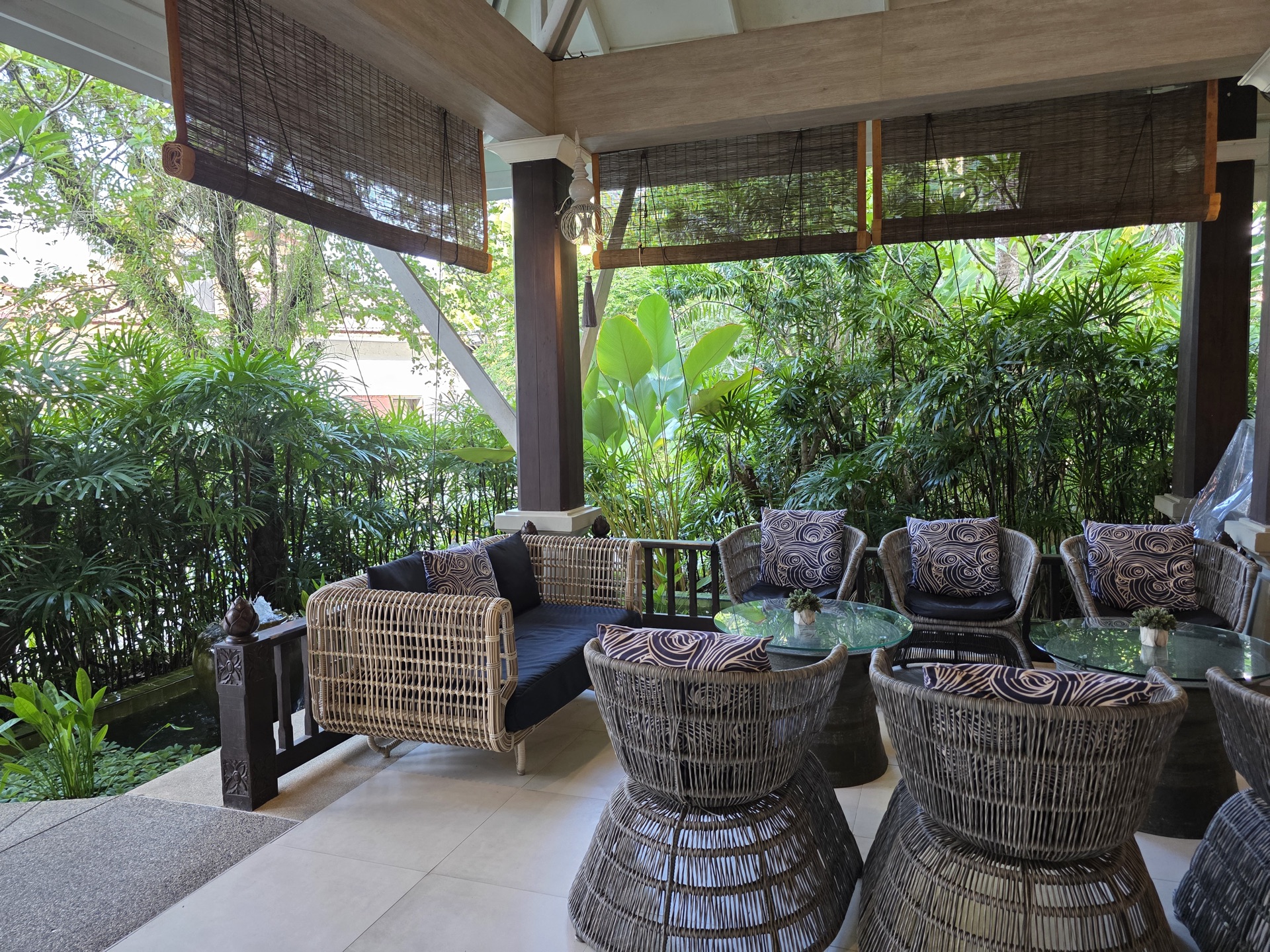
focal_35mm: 23
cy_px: 476
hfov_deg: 73.9
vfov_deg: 58.9
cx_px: 635
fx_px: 844
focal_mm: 6.3
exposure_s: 1/100
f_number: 1.7
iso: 200
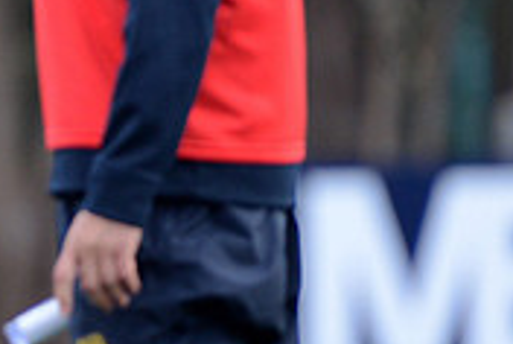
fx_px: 12675
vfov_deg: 1.6
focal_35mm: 888
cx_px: -271
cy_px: -127
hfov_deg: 2.3
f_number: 4
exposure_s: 1/500
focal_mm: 270
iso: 1000
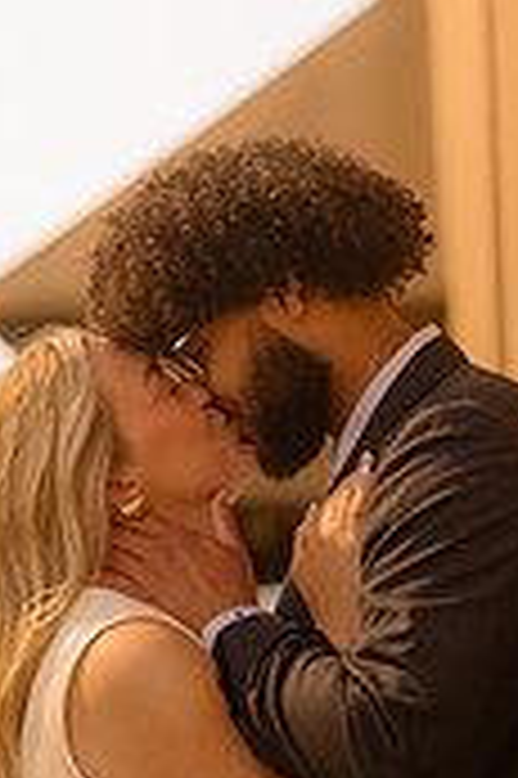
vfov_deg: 15.7
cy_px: 576
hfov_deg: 10.5
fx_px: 2811
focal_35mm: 130
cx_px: 356
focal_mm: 50
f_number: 1.4
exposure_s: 1/125
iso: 1000
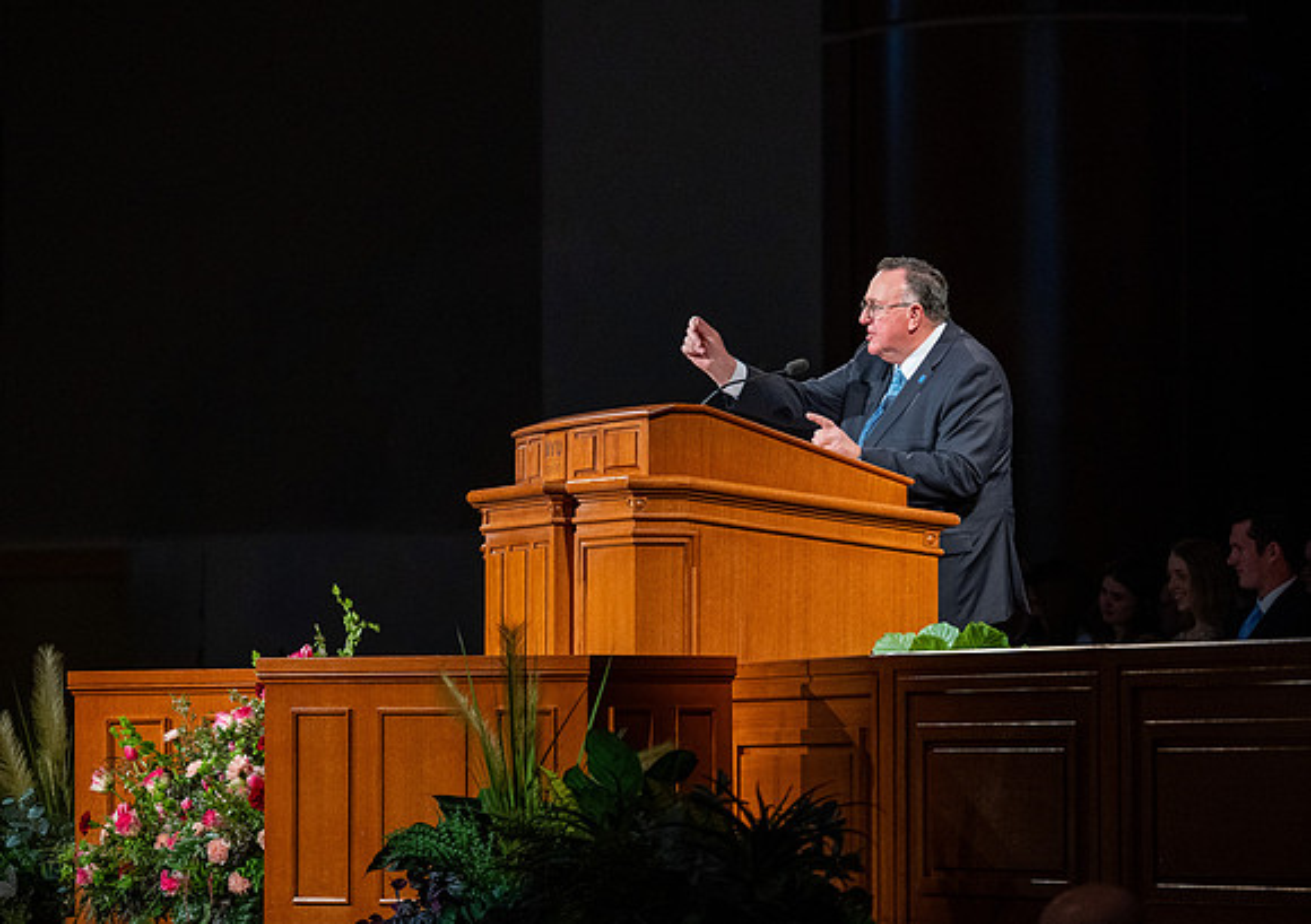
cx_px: 955
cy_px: 347
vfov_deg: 7.6
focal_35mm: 188
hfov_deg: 10.7
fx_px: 6974
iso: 800
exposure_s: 1/160
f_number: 2.8
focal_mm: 125
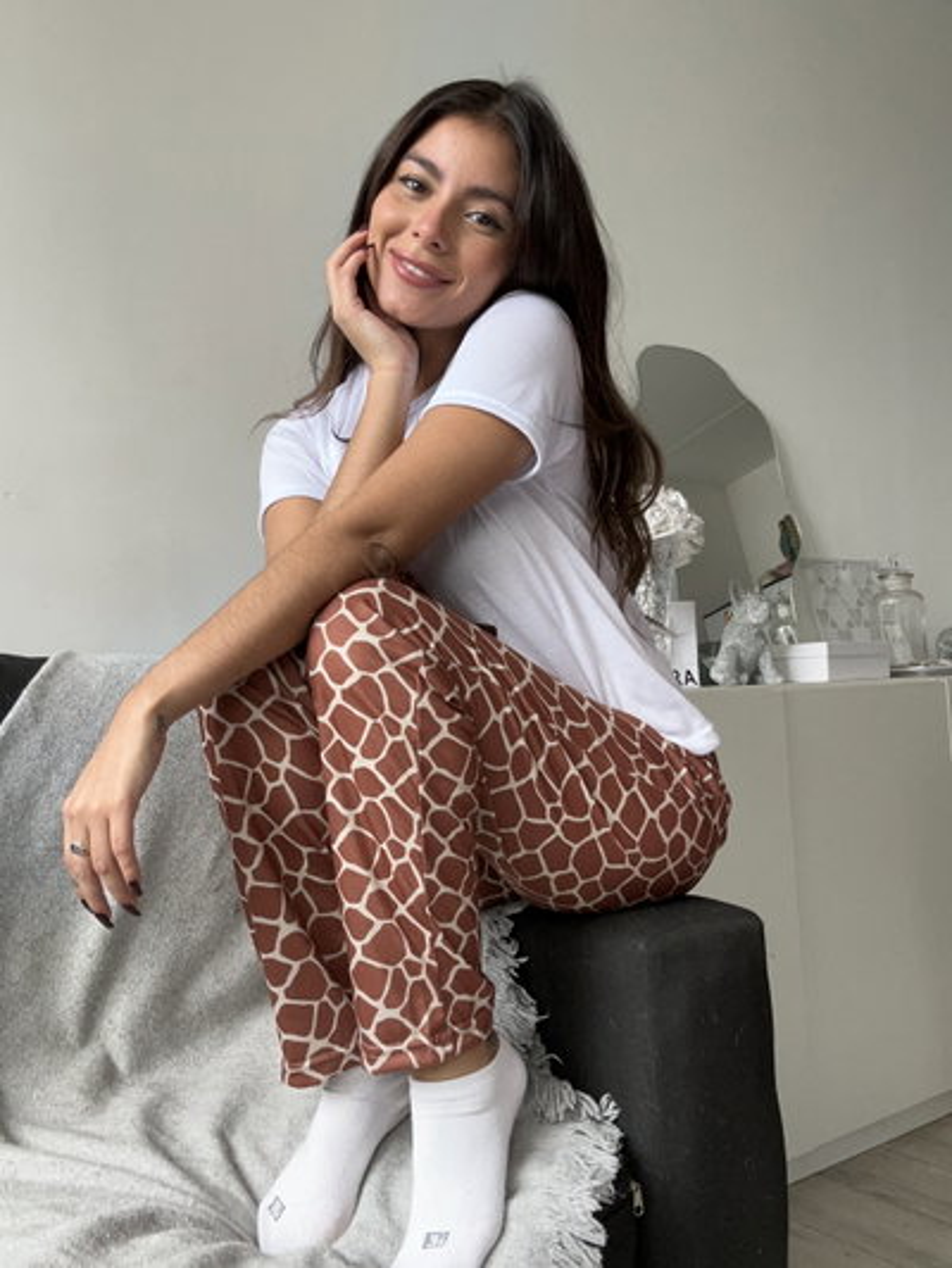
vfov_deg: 60.0
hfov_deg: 46.8
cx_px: 476
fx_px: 1100
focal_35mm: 30
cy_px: 634
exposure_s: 1/60
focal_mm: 2.69
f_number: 1.9
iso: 100
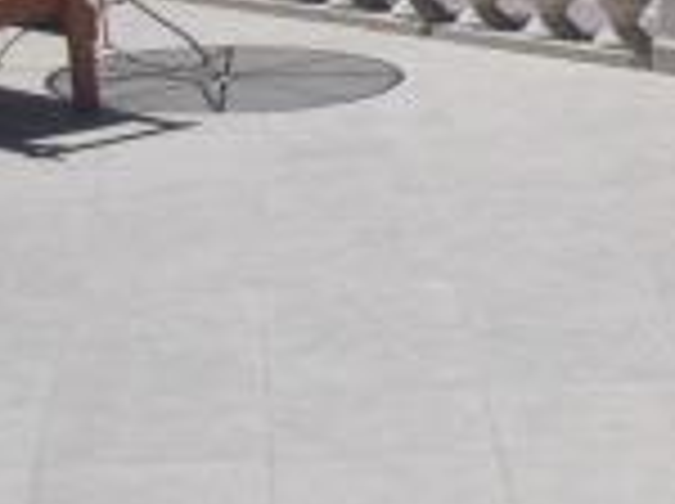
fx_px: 2998
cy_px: -180
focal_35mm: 154
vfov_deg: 9.4
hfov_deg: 12.4
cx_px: 922
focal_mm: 6.3
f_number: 7.8
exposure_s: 1/250
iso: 64
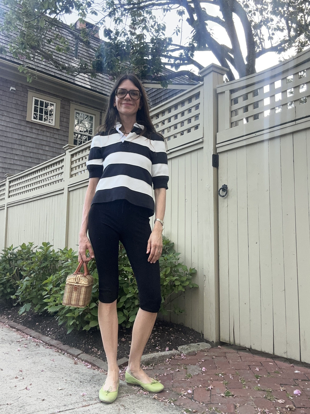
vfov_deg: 60.0
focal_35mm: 30
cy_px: 207
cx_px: 155
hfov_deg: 46.8
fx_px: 358
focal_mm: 2.69
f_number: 1.9
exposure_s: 1/121
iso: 64
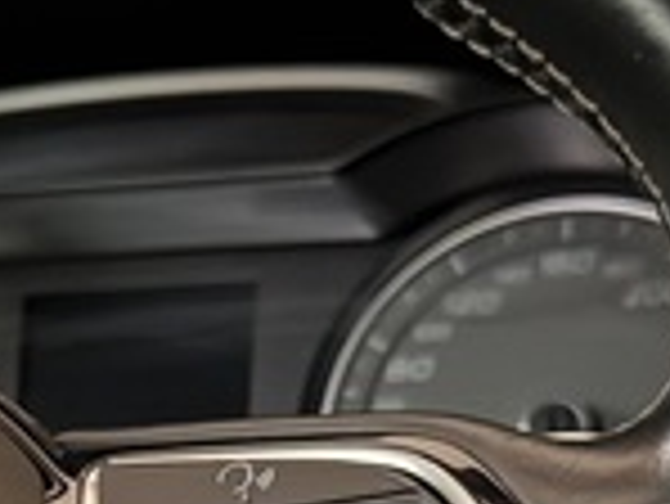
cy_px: 765
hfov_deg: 15.2
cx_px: 117
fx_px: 2499
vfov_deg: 11.1
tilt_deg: -10.3
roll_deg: +3.7
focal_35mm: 129
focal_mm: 6.76
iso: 2500
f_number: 1.78
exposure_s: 1/9
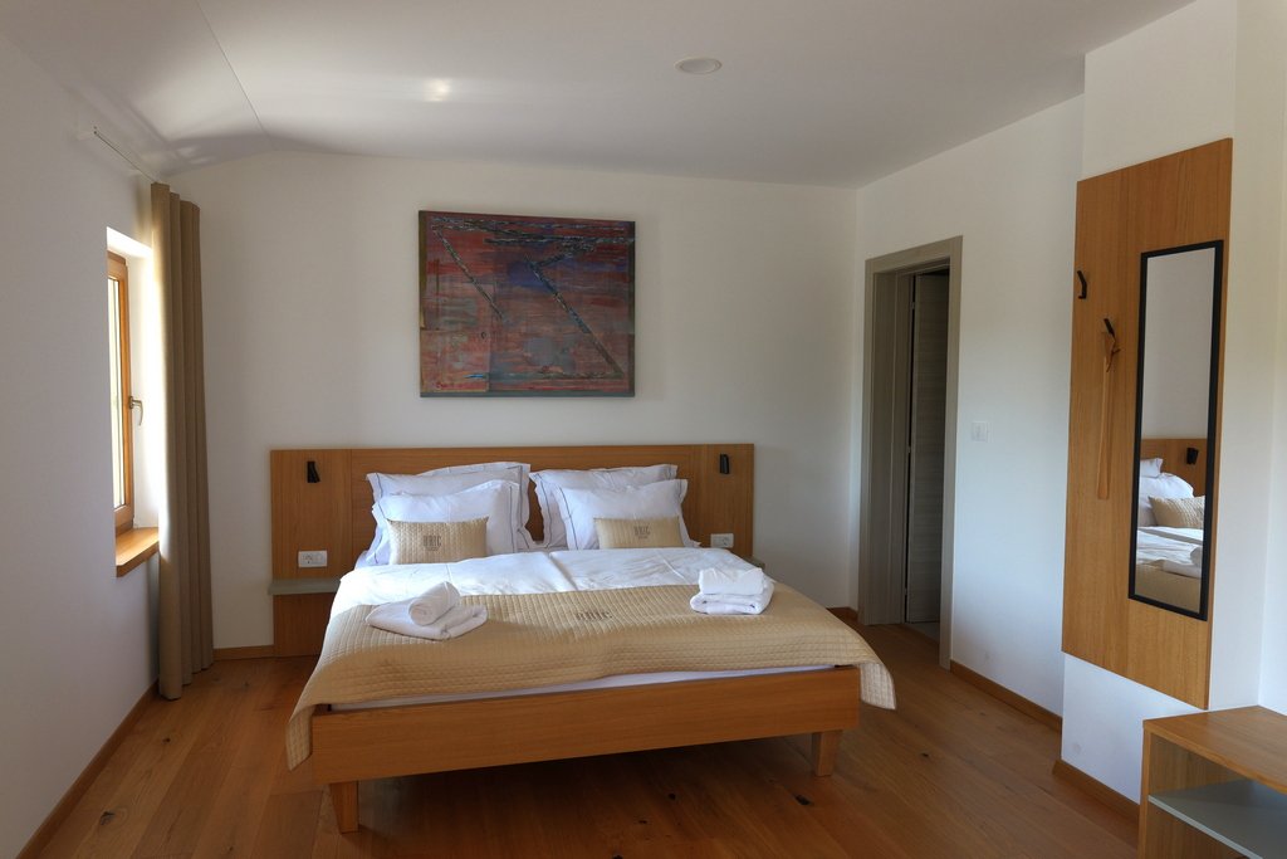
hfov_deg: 73.7
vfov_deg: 53.1
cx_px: 644
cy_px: 430
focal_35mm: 24
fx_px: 858
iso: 800
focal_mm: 24
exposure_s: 1/60
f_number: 8
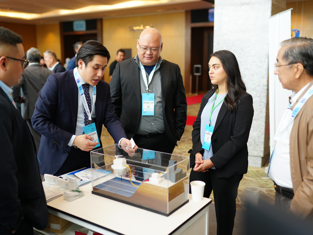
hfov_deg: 49.0
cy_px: 118
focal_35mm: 38
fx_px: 344
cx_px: 159
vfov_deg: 37.7
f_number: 1.8
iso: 250
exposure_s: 1/250
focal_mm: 35
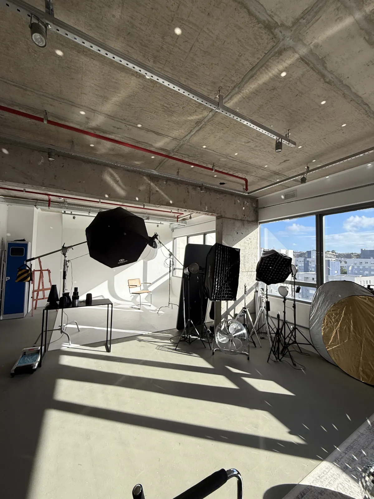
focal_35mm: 14
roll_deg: -1.0
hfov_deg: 85.7
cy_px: 250
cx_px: 187
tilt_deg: +3.4
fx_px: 202
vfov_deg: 102.1
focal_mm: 2.22
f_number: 2.2
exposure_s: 1/234
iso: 64
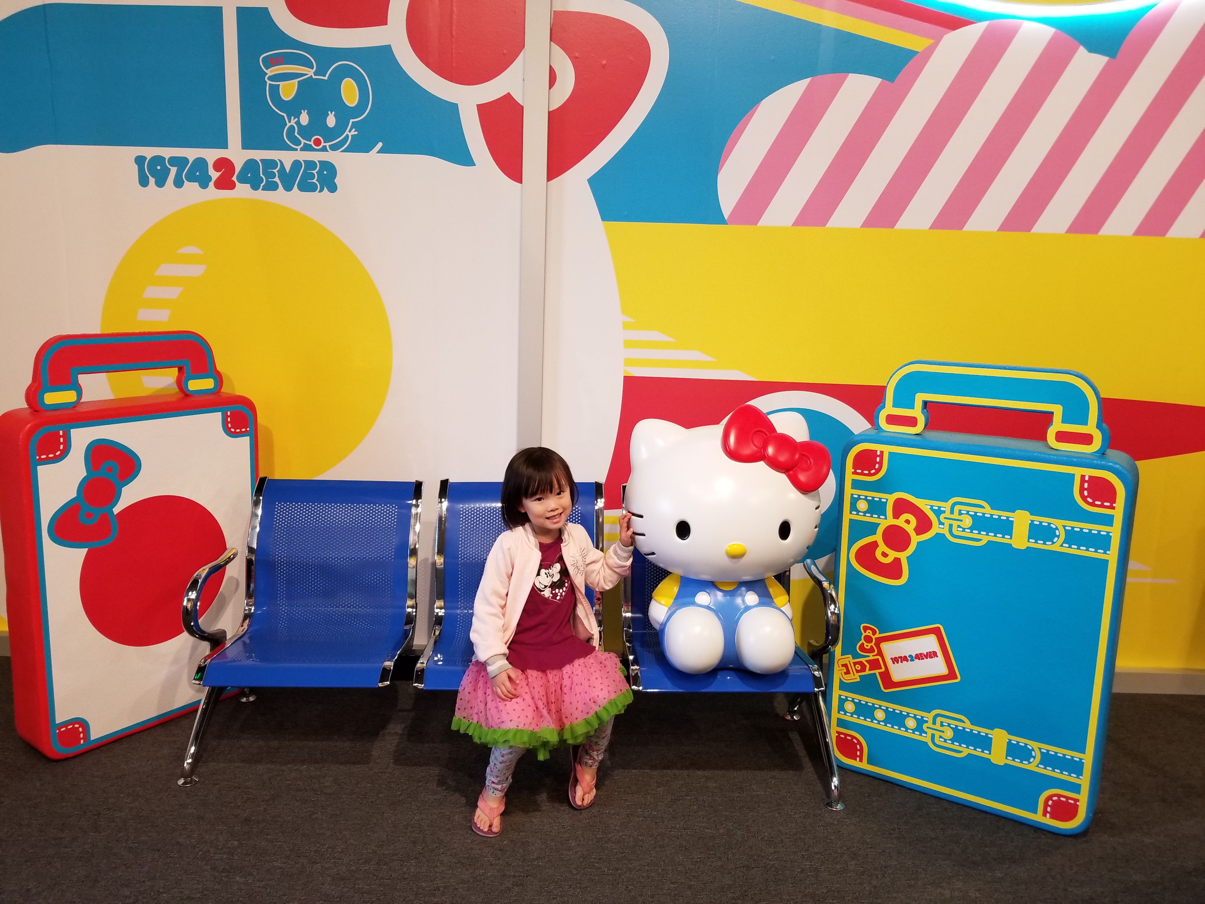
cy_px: 452
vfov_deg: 53.1
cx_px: 602
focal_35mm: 26
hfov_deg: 67.3
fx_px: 905
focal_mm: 4.25
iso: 125
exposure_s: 1/60
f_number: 1.7
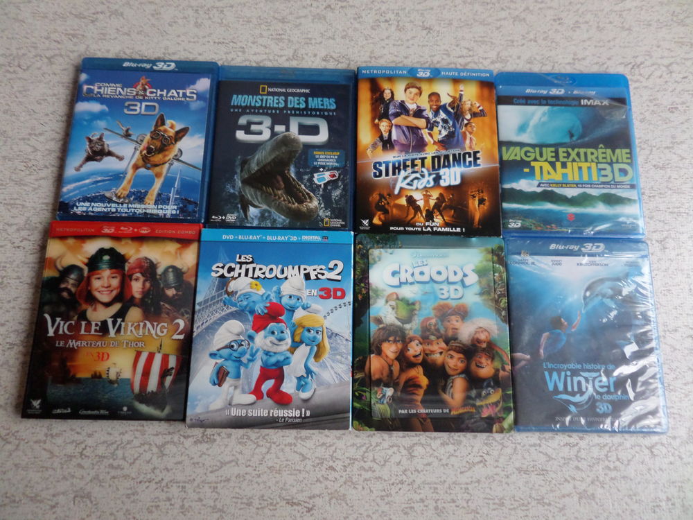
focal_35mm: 24
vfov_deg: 56.8
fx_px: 480
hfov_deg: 71.6
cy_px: 260
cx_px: 346
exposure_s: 1/20
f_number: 3.1
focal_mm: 4.3
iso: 240
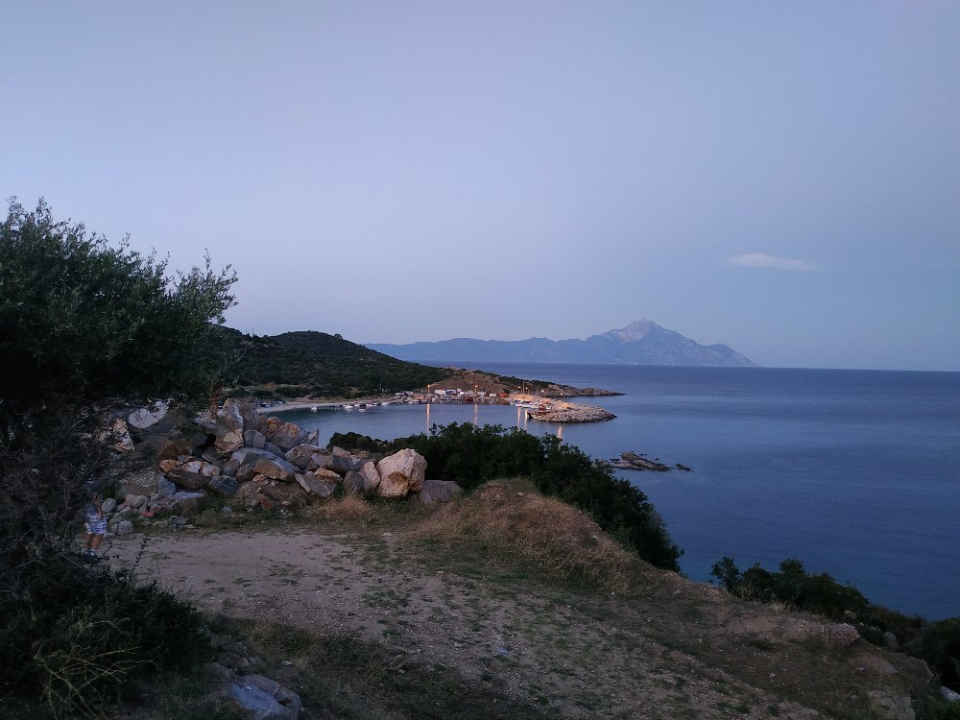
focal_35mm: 24
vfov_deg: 56.8
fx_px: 666
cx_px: 480
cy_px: 360
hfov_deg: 71.6
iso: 500
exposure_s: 1/20
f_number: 1.9
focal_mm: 3.94
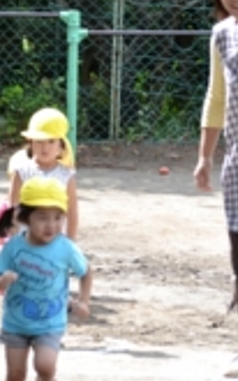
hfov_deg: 3.6
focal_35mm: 364
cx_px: -49
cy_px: 283
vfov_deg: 5.8
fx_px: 3781
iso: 125
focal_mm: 98
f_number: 5.6
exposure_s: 1/125
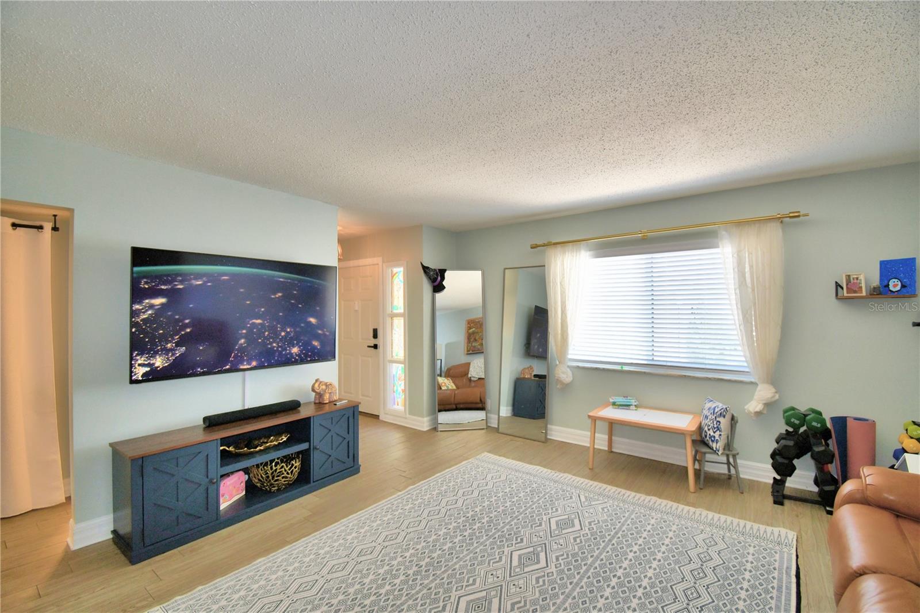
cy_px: 306
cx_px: 460
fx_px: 383
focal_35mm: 15
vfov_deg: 77.3
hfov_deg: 100.4
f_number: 4.5
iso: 200
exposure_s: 1/40
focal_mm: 10
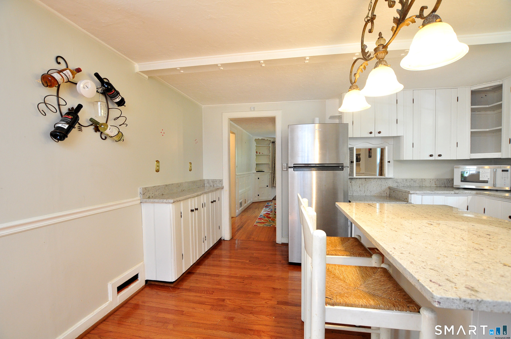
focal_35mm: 15
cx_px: 256
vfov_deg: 77.2
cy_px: 170
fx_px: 213
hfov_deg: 100.5
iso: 640
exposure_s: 1/40
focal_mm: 10
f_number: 4.5
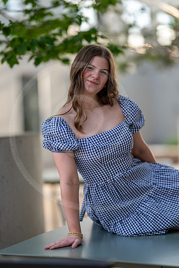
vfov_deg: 23.9
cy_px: 134
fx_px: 634
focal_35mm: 85
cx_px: 90
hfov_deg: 16.1
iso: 200
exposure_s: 1/1600
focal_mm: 85
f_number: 1.2
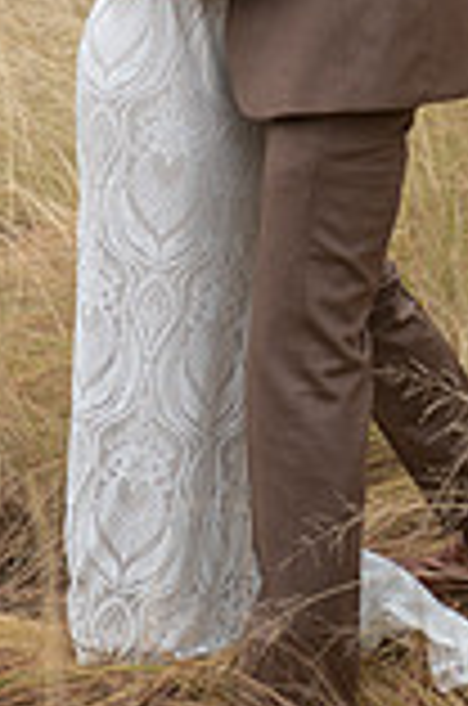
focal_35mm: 178
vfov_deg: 11.3
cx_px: 205
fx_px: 3486
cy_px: -229
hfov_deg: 7.7
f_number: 2.8
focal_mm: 62
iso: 640
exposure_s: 1/250
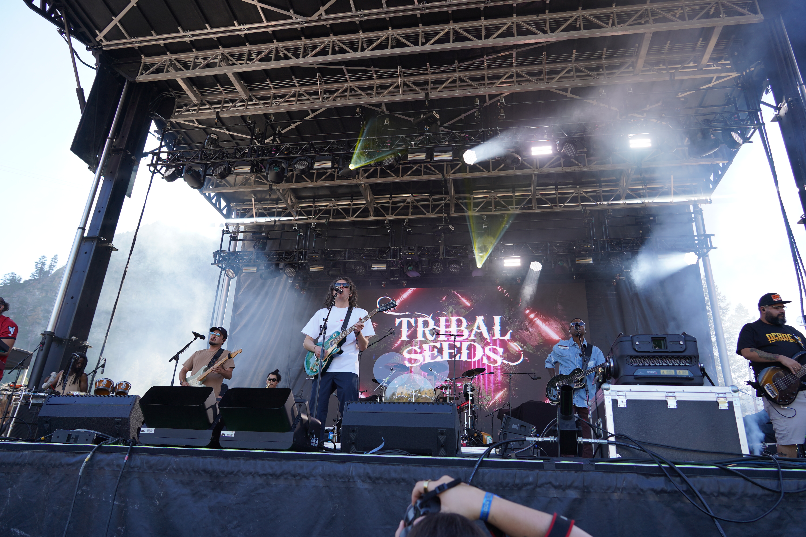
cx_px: 403
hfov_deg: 73.7
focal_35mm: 24
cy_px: 268
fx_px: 537
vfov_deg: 53.1
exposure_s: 1/100
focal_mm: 24
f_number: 5
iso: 100
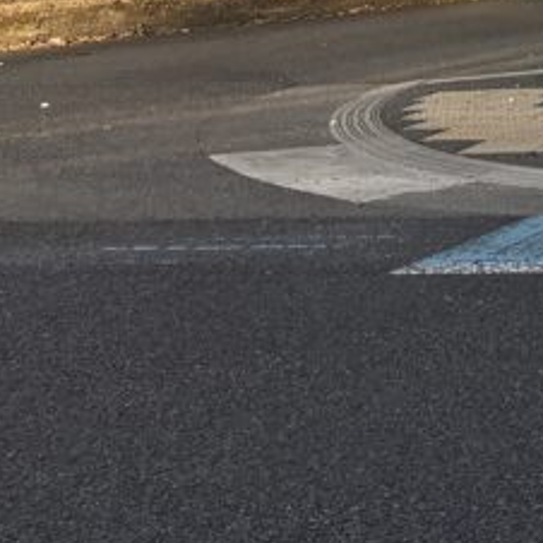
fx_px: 2343
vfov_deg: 12.0
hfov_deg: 10.4
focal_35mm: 132
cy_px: -477
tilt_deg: +6.7
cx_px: 1504
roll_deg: +0.8
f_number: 1.6
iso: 50
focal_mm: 5.96
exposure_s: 1/764
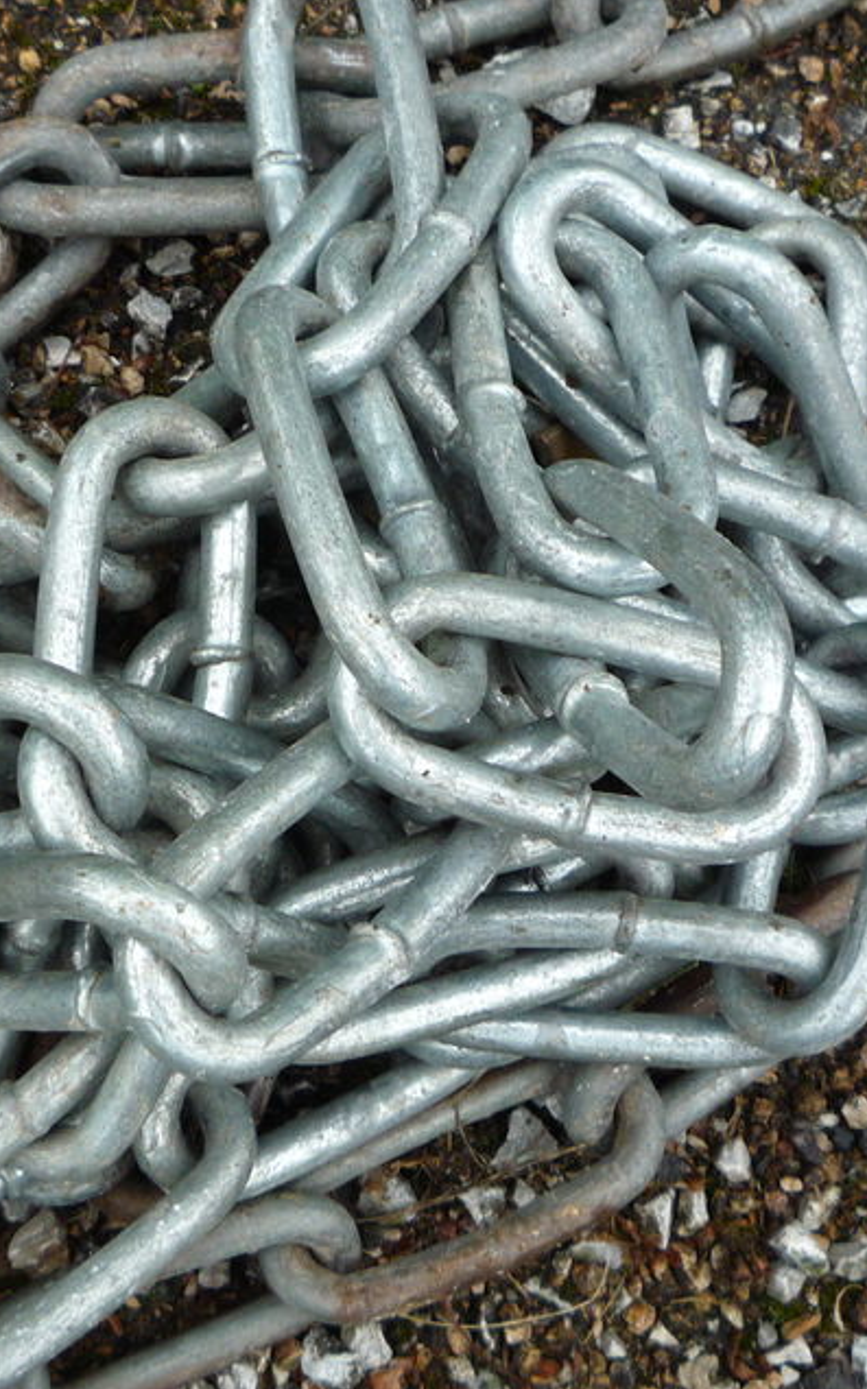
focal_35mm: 50
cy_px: 743
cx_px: 304
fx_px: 1892
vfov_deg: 40.3
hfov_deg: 25.7
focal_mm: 5.2
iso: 125
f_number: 3.3
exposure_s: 1/30
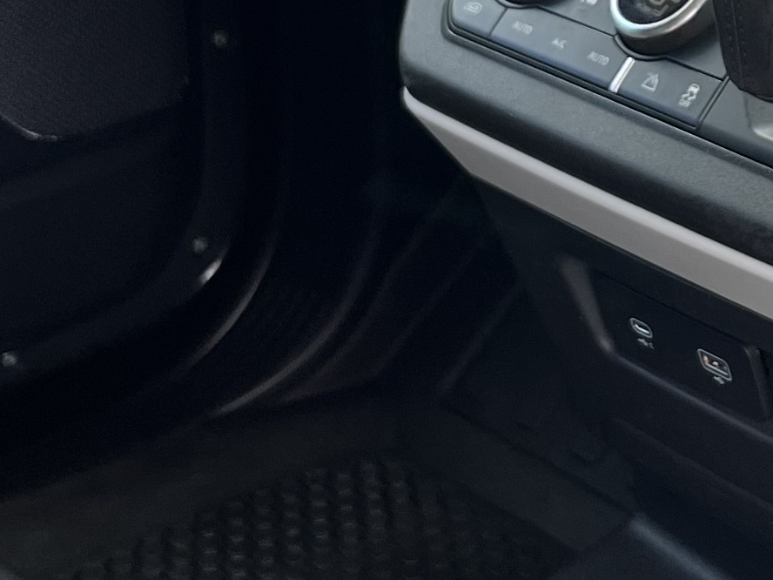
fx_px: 2635
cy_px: -84
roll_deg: +0.2
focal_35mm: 118
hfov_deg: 16.1
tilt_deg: -20.0
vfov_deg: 12.3
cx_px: 901
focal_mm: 5.1
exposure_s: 1/151
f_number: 1.6
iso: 40
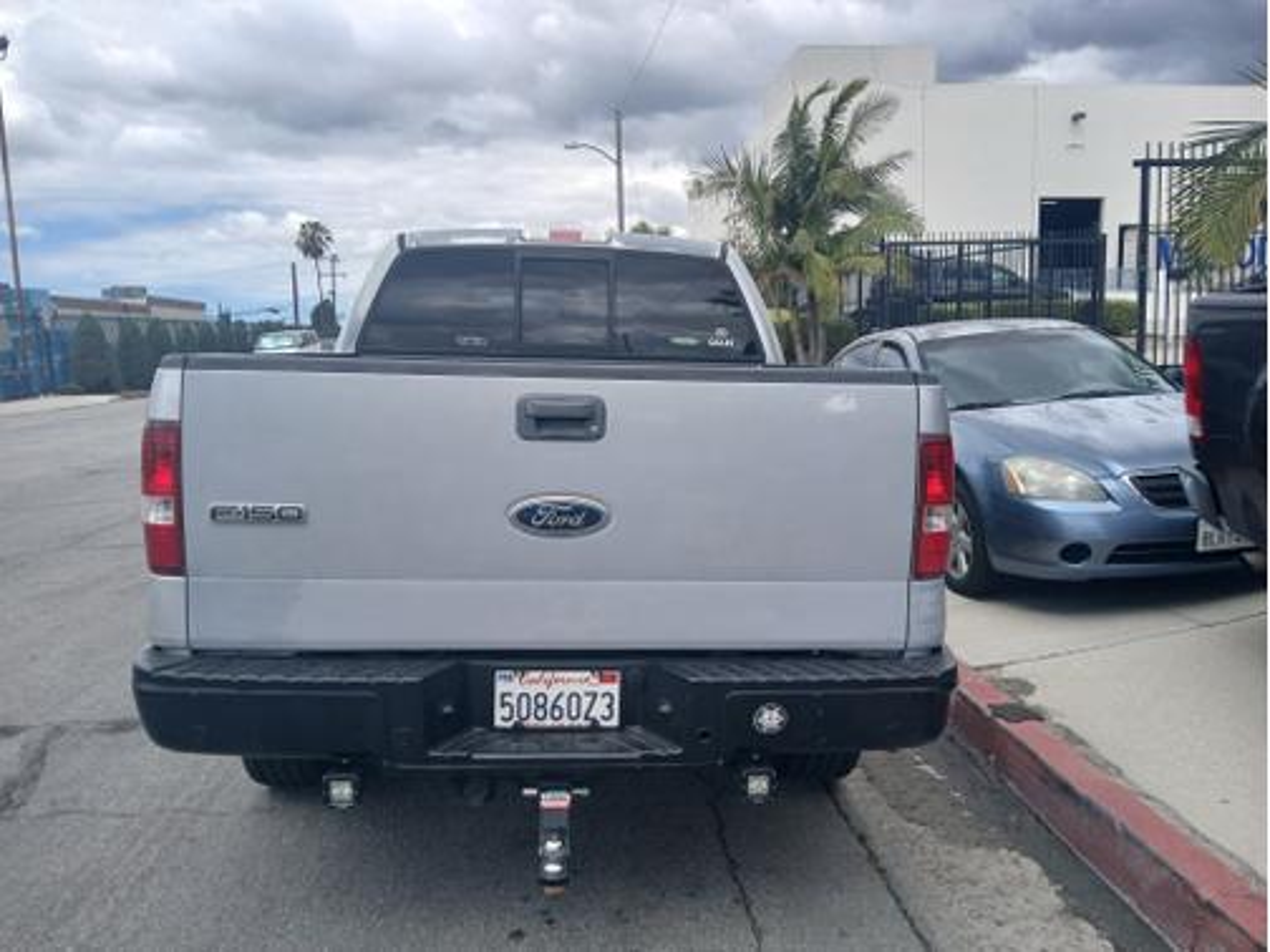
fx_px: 954
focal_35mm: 26
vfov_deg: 53.1
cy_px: 476
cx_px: 635
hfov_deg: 67.3
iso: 20
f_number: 1.8
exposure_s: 1/547
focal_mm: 3.98
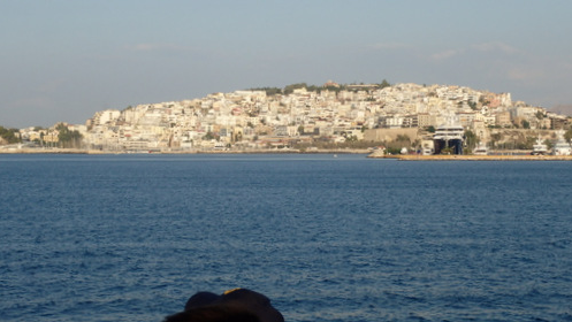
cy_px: 142
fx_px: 1214
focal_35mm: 80
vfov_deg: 15.1
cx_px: 287
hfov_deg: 26.5
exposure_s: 1/640
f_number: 5.7
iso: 160
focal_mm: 13.1
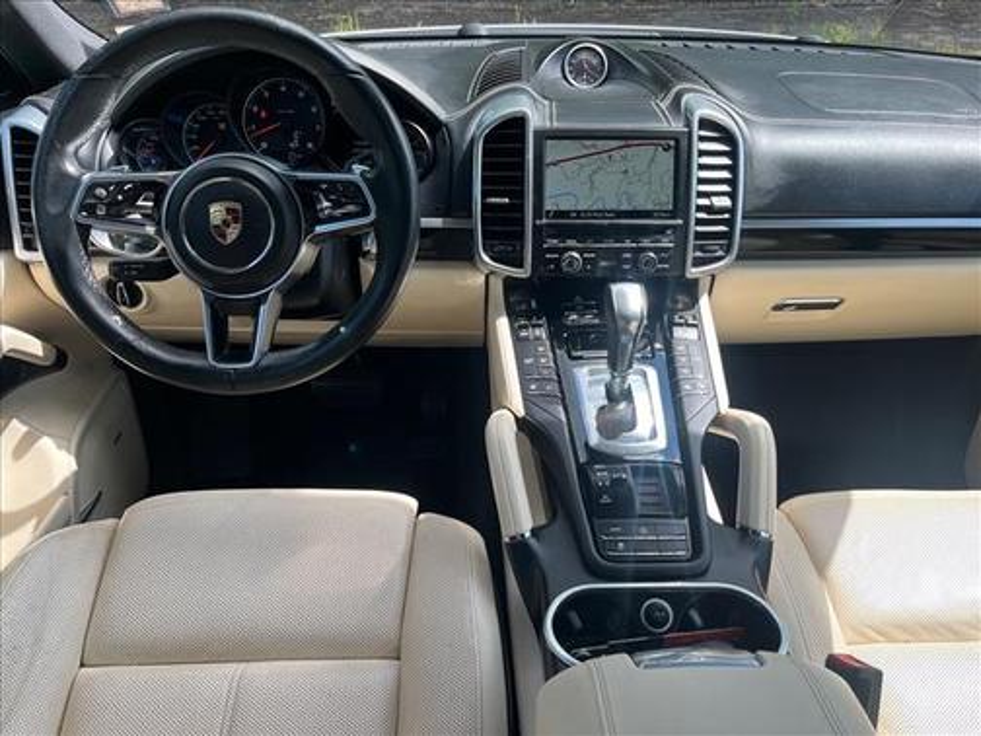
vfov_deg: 53.1
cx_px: 490
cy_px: 368
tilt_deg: -32.4
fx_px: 737
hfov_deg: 67.3
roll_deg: +0.7
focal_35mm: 26
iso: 50
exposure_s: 1/558
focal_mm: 5.1
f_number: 1.6
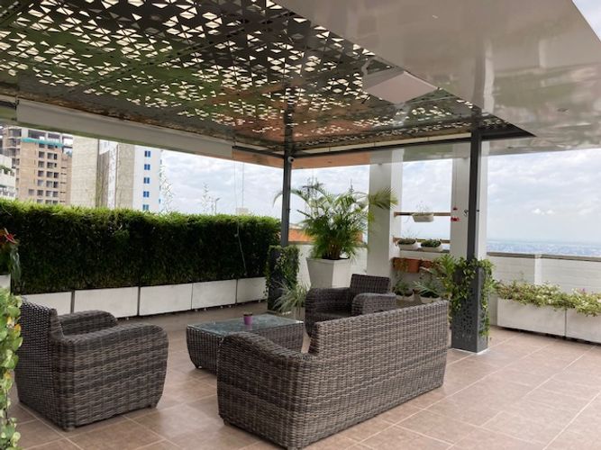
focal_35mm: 28
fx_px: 486
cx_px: 300
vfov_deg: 49.7
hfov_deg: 63.5
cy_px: 225
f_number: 1.8
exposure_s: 1/800
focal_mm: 3.99
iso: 20
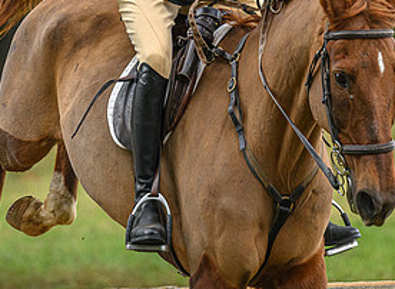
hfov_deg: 3.7
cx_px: 199
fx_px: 6109
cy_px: -79
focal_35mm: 540
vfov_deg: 2.7
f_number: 3.5
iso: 800
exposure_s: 1/640
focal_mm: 185
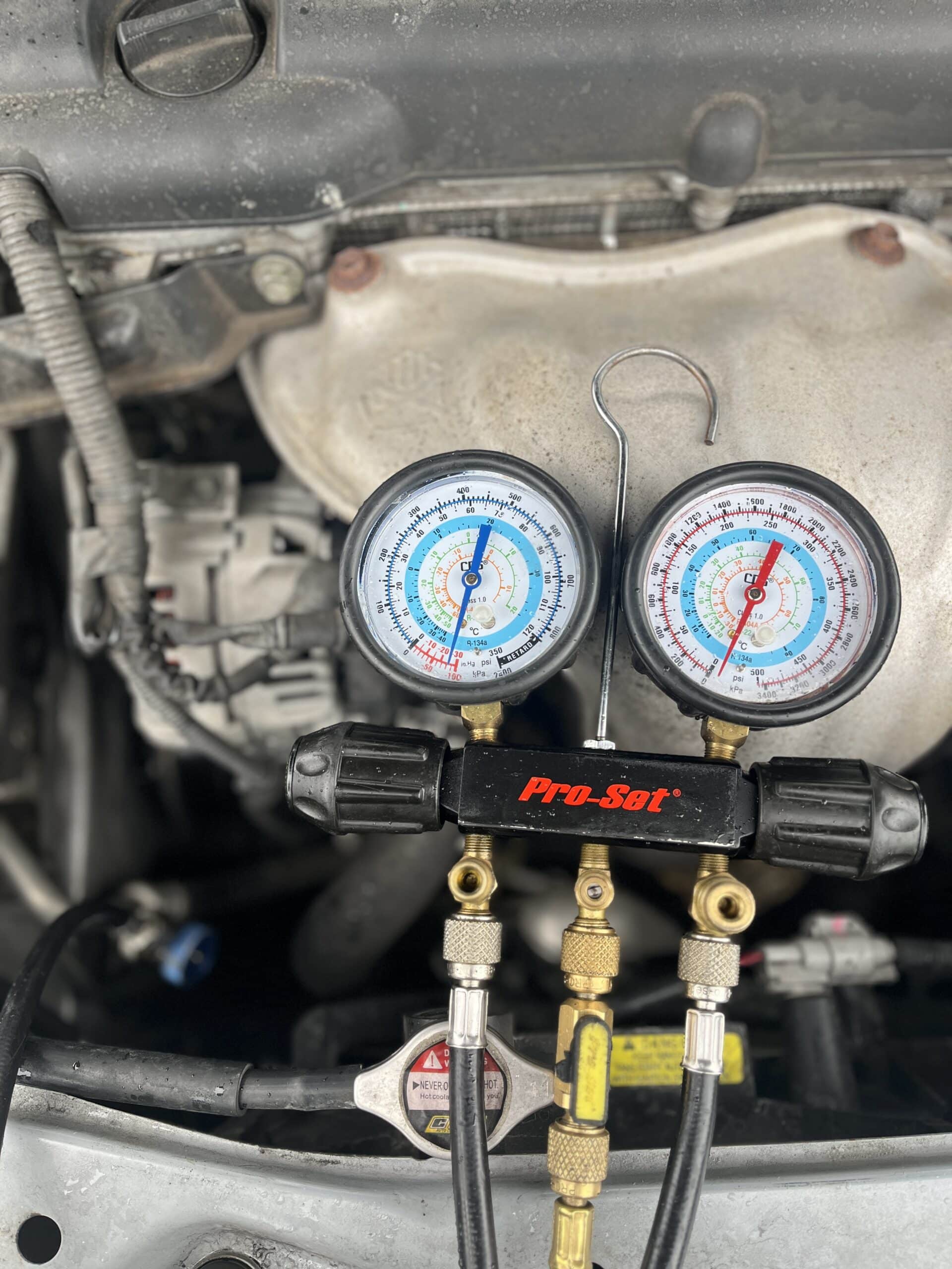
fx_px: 953
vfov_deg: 67.3
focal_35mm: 26
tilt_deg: -67.8
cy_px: 634
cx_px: 476
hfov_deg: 53.1
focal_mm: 5.1
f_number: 1.6
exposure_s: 1/508
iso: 50
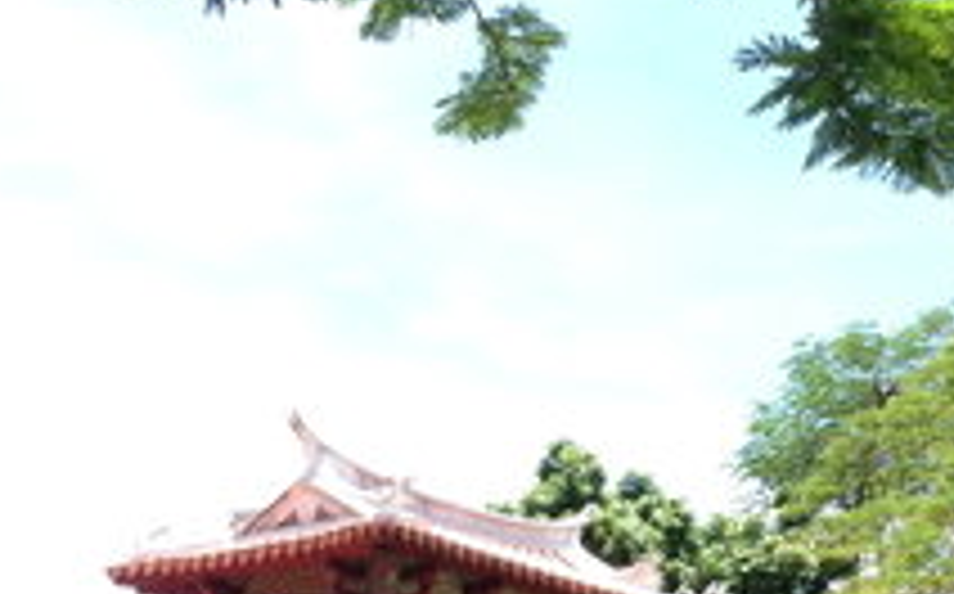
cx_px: 756
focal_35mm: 88
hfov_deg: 23.3
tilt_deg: +14.2
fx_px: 2286
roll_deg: -2.3
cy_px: 560
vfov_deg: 14.6
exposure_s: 1/414
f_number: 2.4
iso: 50
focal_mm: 4.12
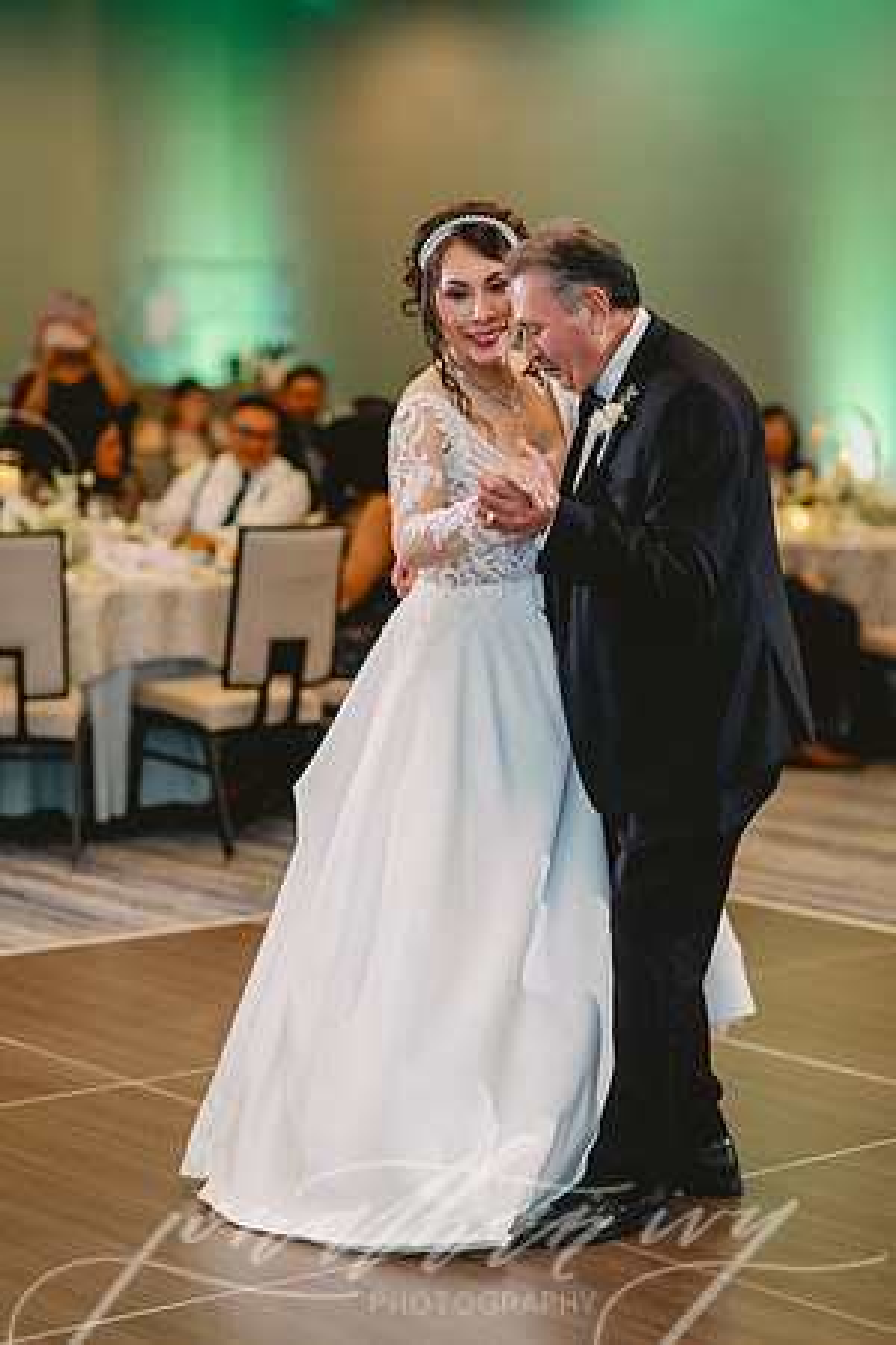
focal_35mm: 85
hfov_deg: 16.1
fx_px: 3173
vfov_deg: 23.9
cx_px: 448
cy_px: 672
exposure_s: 1/125
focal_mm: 85
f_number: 2
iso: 2500
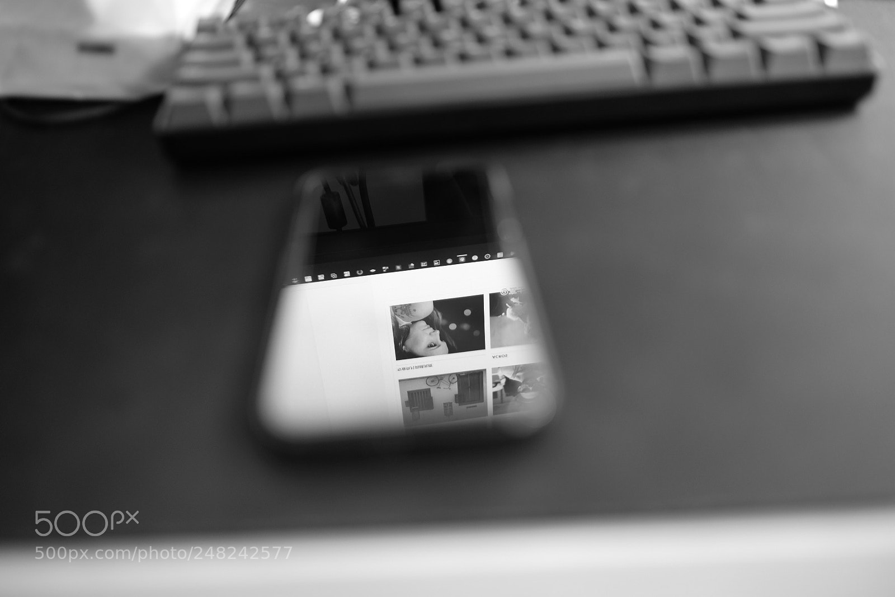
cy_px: 298
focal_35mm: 35
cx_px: 448
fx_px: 870
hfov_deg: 54.4
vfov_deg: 37.9
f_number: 1.4
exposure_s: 1/17
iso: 200
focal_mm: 23
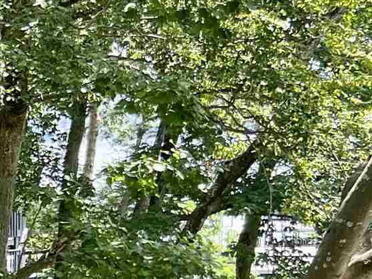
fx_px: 1536
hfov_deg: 11.4
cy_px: 390
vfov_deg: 10.1
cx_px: -521
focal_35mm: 143
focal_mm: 5.7
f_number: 1.5
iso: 50
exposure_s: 1/339
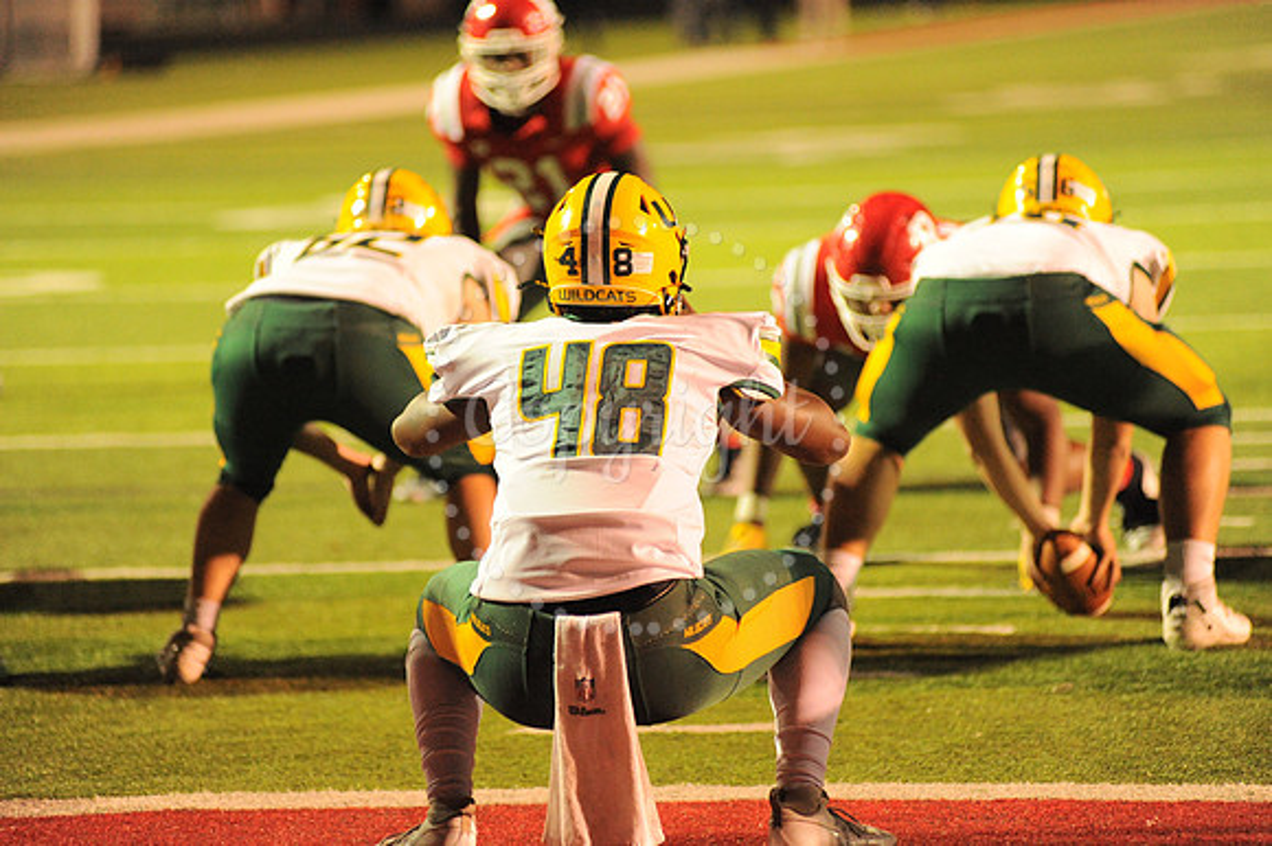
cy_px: 423
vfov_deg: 6.9
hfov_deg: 10.3
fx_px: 7062
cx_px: 636
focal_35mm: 200
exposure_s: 1/320
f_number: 3.2
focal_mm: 200
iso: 5000
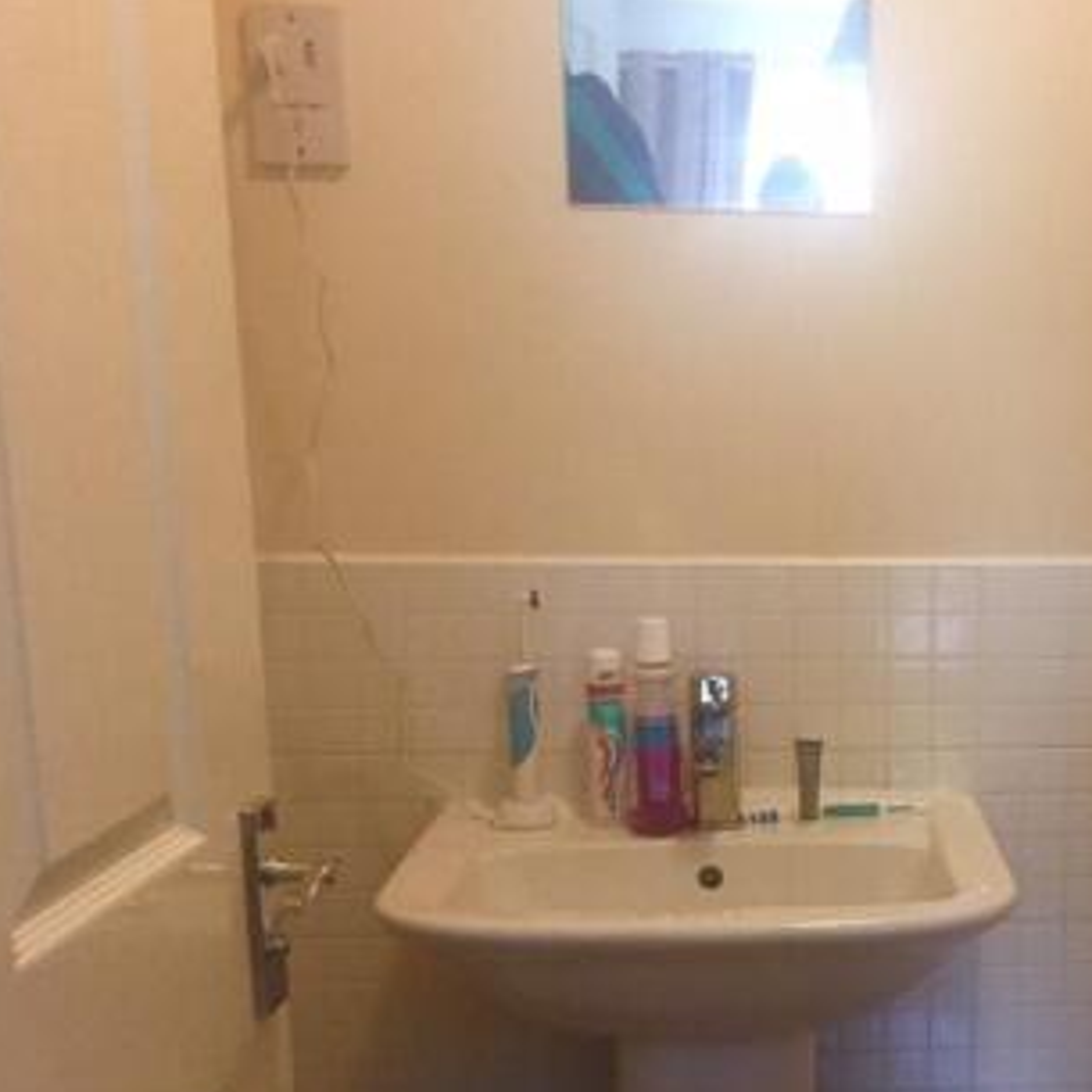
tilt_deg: -12.5
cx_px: 965
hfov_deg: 33.0
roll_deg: -0.3
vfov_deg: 34.4
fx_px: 1749
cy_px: 714
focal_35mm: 49
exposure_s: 1/25
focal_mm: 4.15
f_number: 2.2
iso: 250
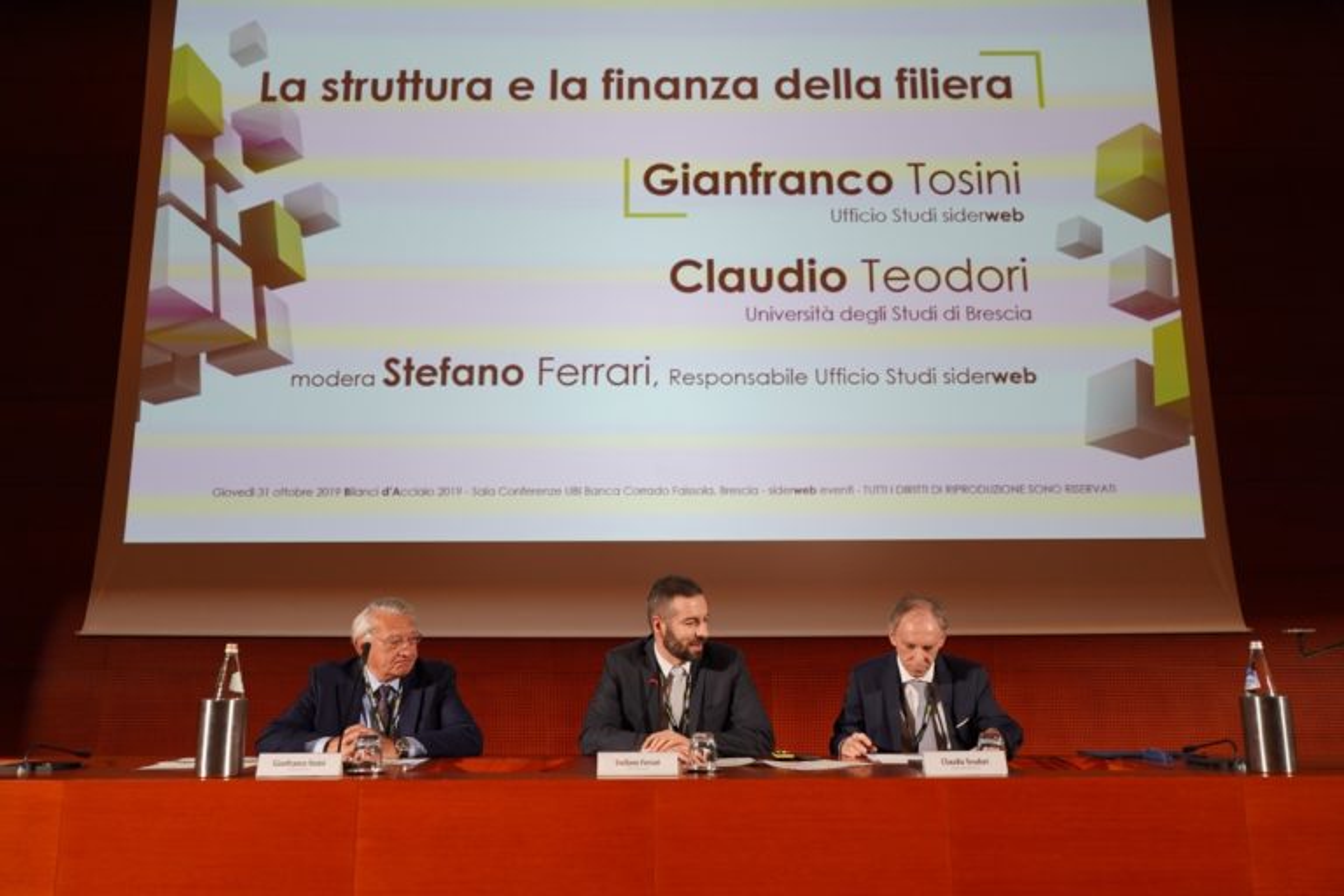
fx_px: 1083
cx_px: 672
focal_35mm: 29
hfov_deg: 63.7
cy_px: 448
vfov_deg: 45.0
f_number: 4
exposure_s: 1/160
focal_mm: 29
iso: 2000
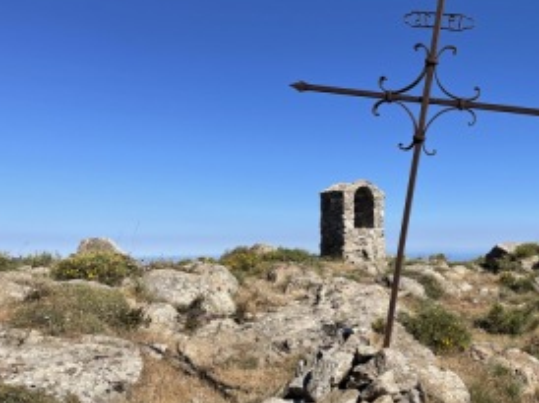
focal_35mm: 38
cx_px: 362
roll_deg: +0.9
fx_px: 591
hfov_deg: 48.1
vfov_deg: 37.6
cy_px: 183
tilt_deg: +6.8
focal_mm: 4.2
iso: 32
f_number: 1.6
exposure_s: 1/4464
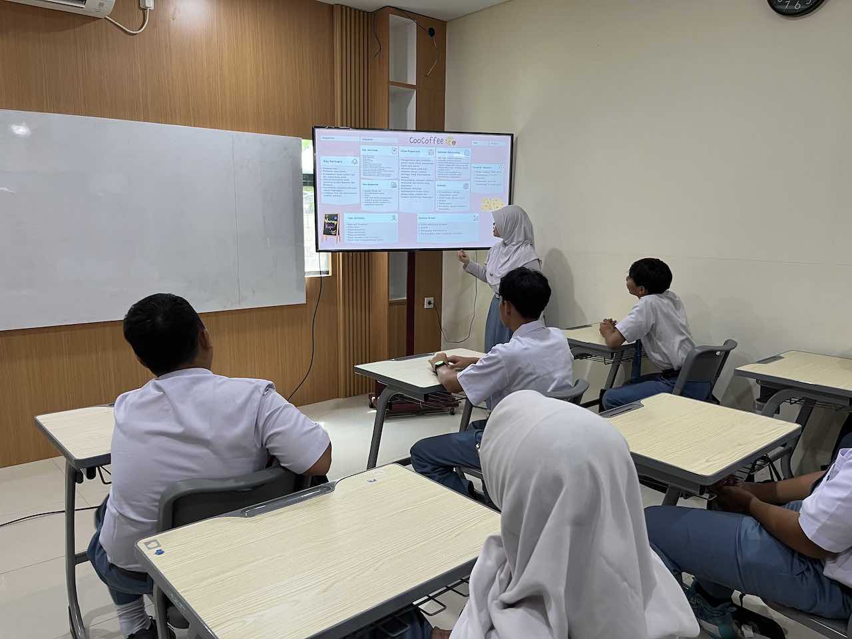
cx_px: 426
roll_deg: -0.4
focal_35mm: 26
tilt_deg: -9.4
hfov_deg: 67.3
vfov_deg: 53.1
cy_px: 320
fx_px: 640
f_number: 1.6
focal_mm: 5.1
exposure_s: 1/50
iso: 100
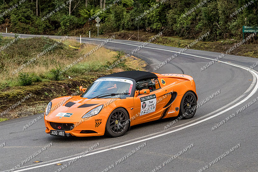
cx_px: 132
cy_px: 96
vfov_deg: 15.9
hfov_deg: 23.6
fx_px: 616
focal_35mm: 86
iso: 800
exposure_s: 1/2500
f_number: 4
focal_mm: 45
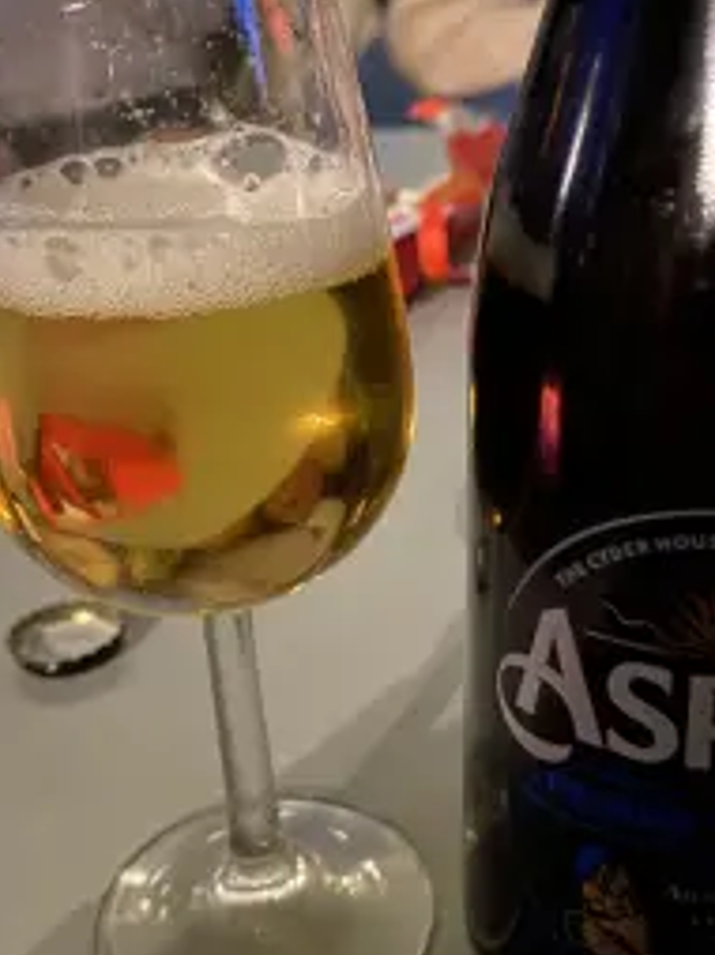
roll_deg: +1.6
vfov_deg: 45.8
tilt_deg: -25.3
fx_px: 1131
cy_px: 474
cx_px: 440
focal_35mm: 41
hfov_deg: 34.9
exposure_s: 1/8
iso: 1000
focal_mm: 4.25
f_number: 1.8
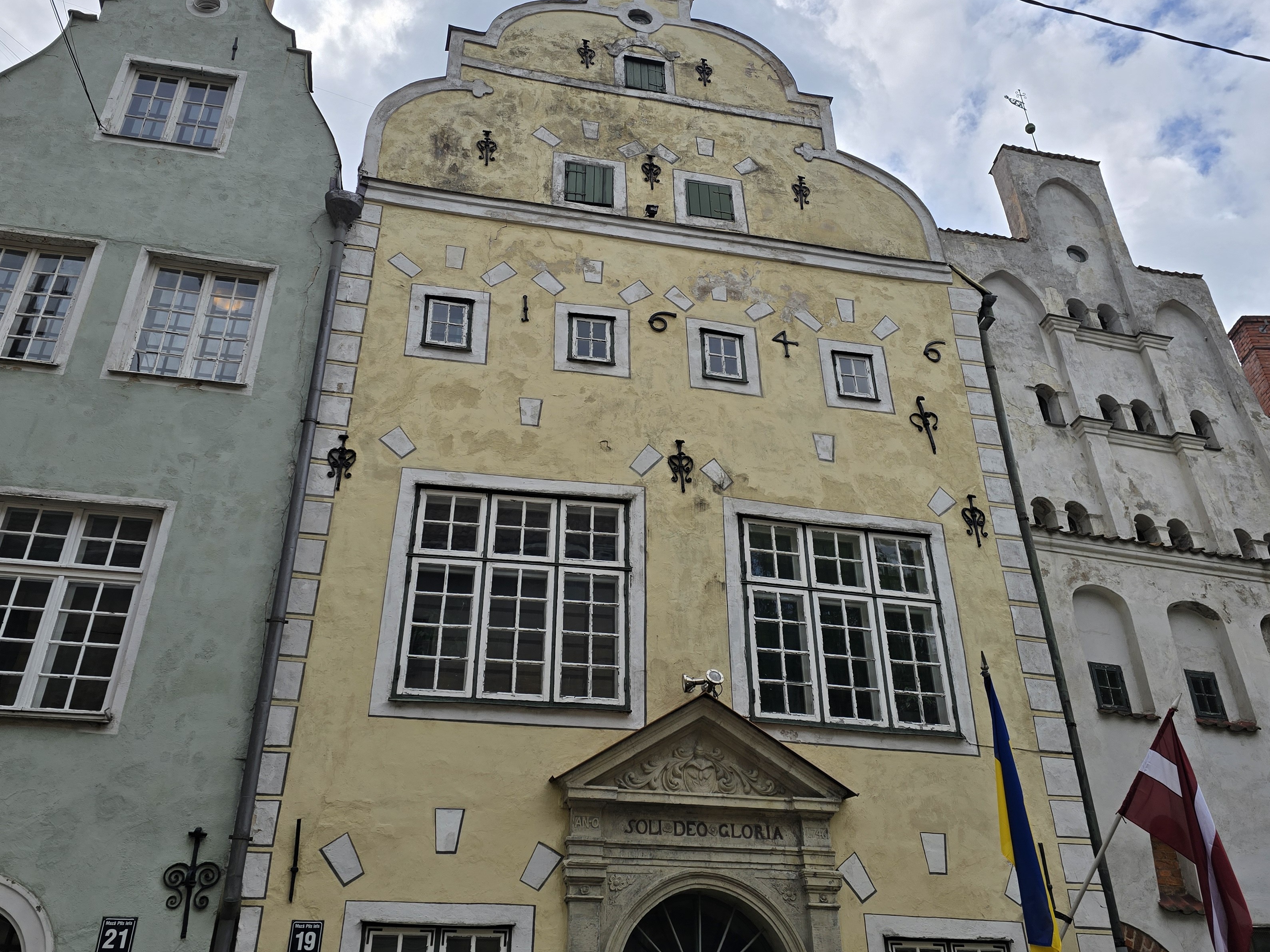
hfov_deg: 61.7
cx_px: 634
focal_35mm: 29
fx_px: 1064
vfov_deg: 48.1
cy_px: 418
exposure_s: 1/1429
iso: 12
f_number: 1.7
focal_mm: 6.3
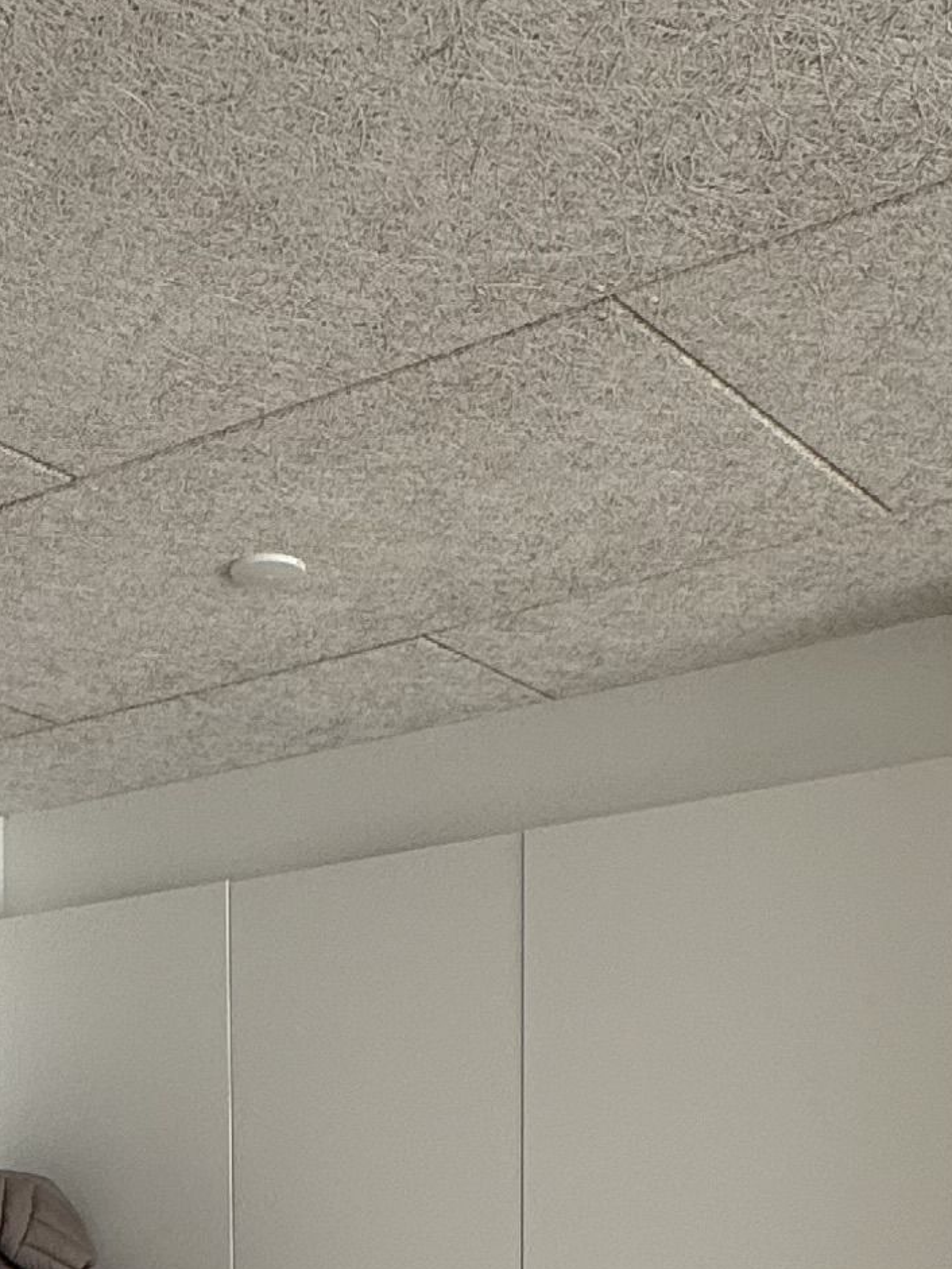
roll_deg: +0.0
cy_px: 1610
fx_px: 2200
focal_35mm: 60
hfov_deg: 24.3
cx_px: 329
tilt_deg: -6.7
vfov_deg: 27.4
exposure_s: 1/100
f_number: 2.2
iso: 100
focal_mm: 2.22
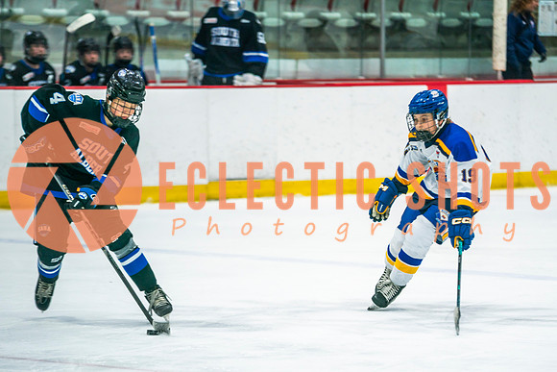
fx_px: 4044
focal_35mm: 261
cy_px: 243
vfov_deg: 5.3
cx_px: 360
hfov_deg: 7.9
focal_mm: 200
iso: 400
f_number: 2.8
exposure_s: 1/640
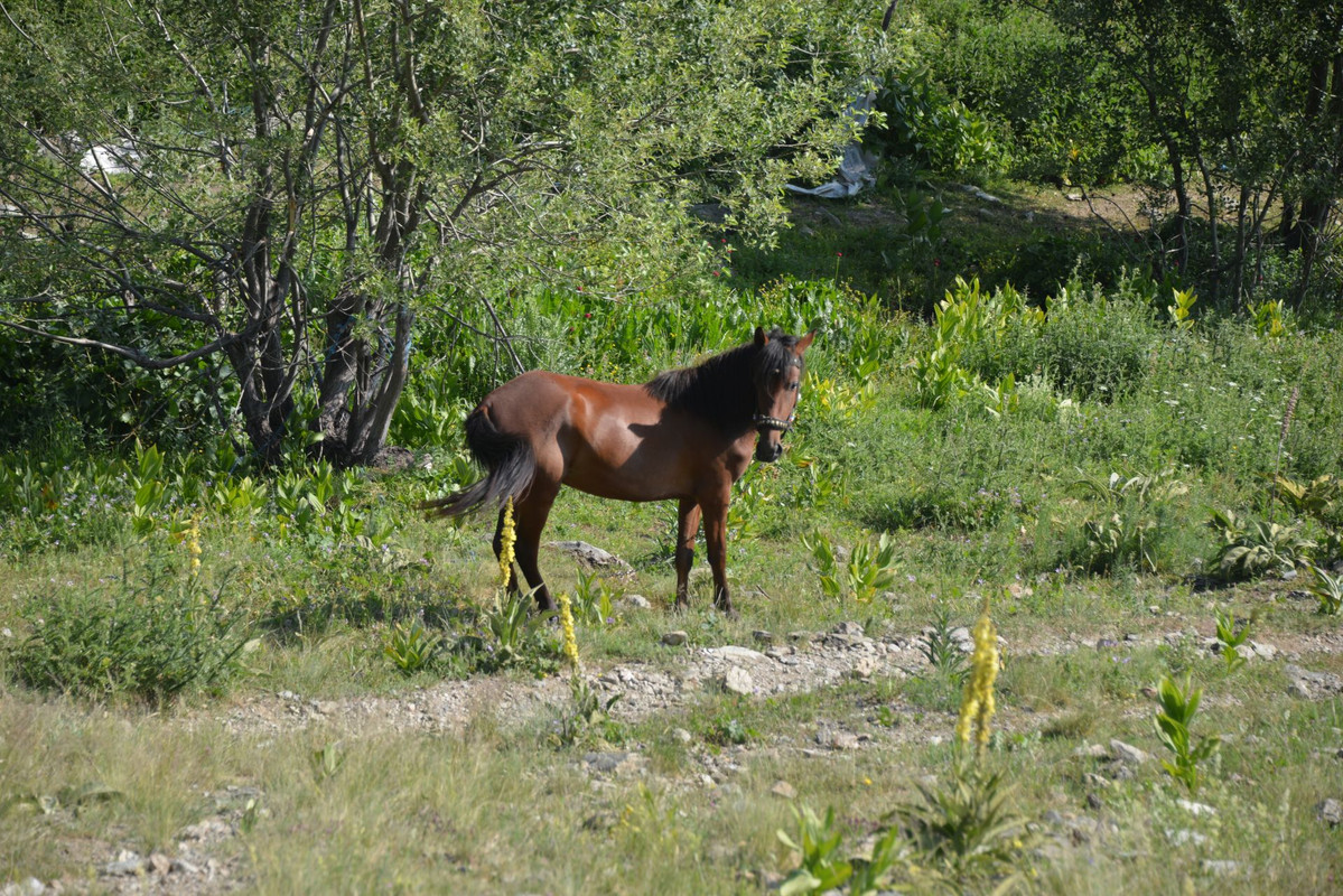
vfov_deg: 9.5
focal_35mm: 145
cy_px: 448
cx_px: 672
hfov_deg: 14.2
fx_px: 5410
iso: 160
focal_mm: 145
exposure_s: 1/160
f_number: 5.6
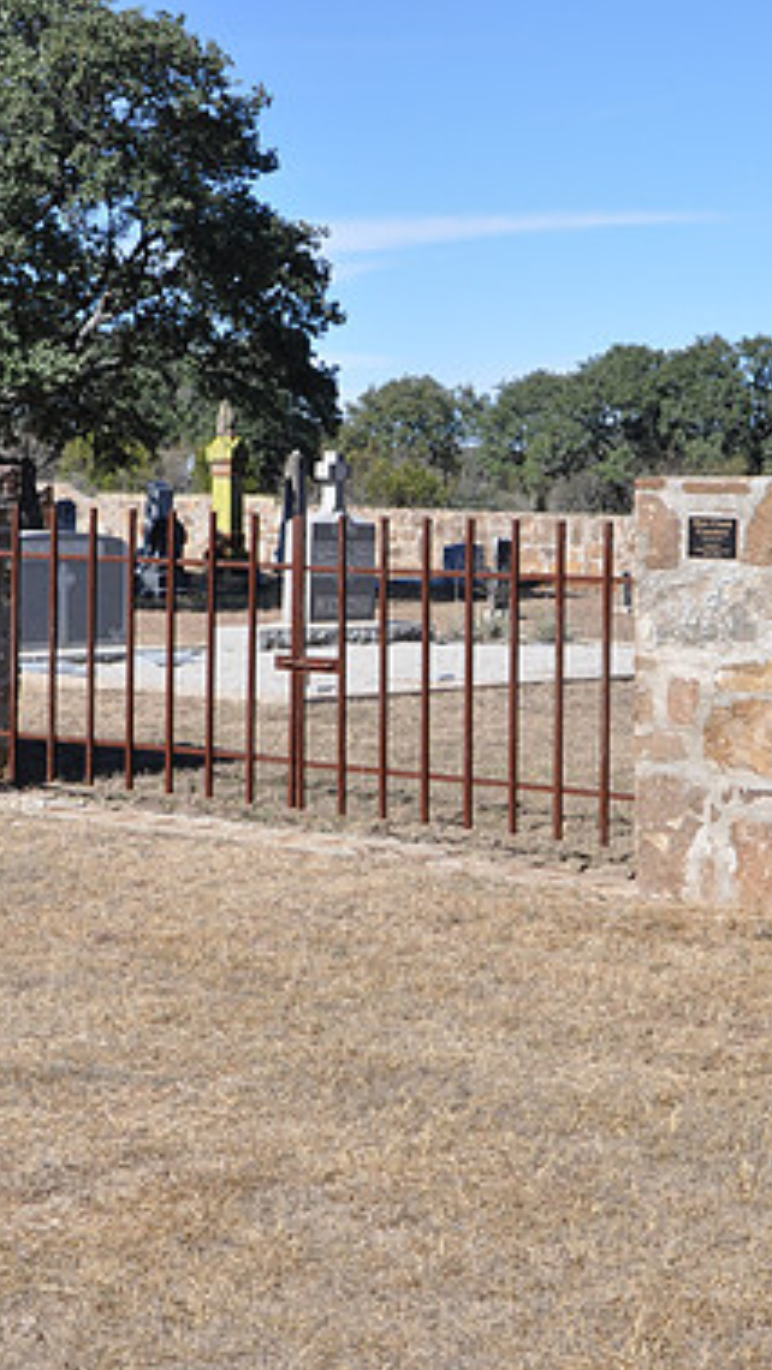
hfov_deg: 18.0
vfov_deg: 31.4
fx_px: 2436
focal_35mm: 67
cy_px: 680
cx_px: 422
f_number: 7.1
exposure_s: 1/200
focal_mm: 28
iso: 200
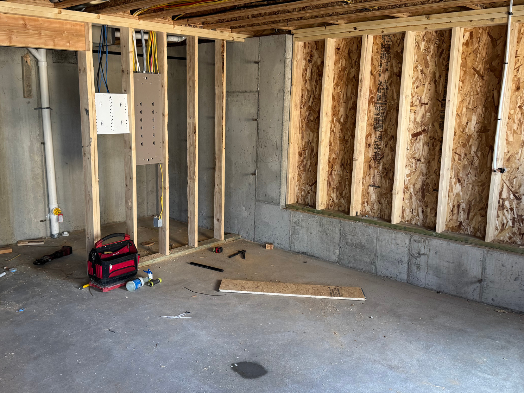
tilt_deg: -10.5
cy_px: 192
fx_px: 500
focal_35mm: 33
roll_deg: -0.4
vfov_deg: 42.9
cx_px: 209
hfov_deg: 54.9
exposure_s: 1/121
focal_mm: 6.76
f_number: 1.78
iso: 200
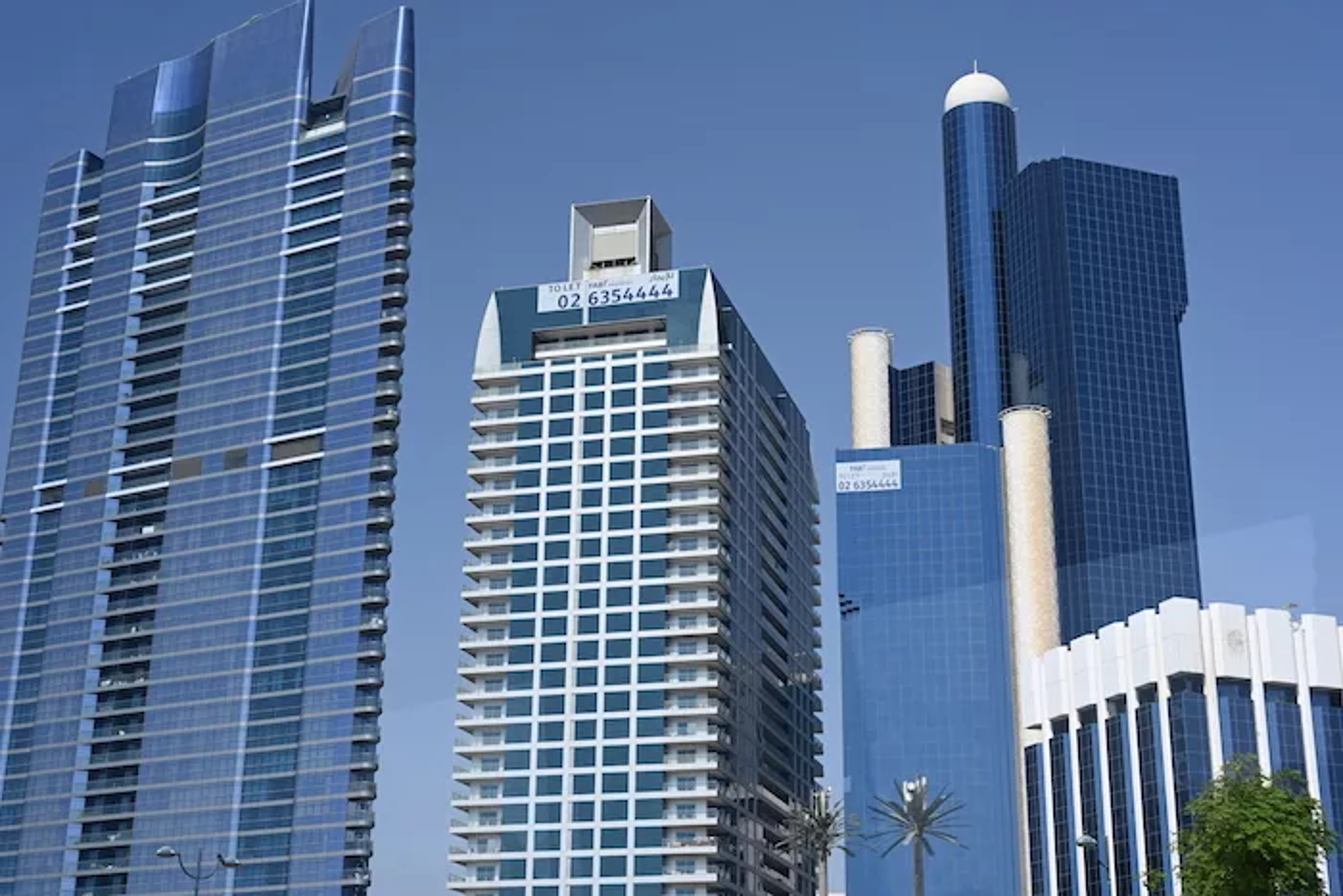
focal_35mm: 50
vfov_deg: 27.0
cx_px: 672
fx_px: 1866
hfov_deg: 39.6
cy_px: 448
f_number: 6.3
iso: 200
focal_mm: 50
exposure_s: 1/800
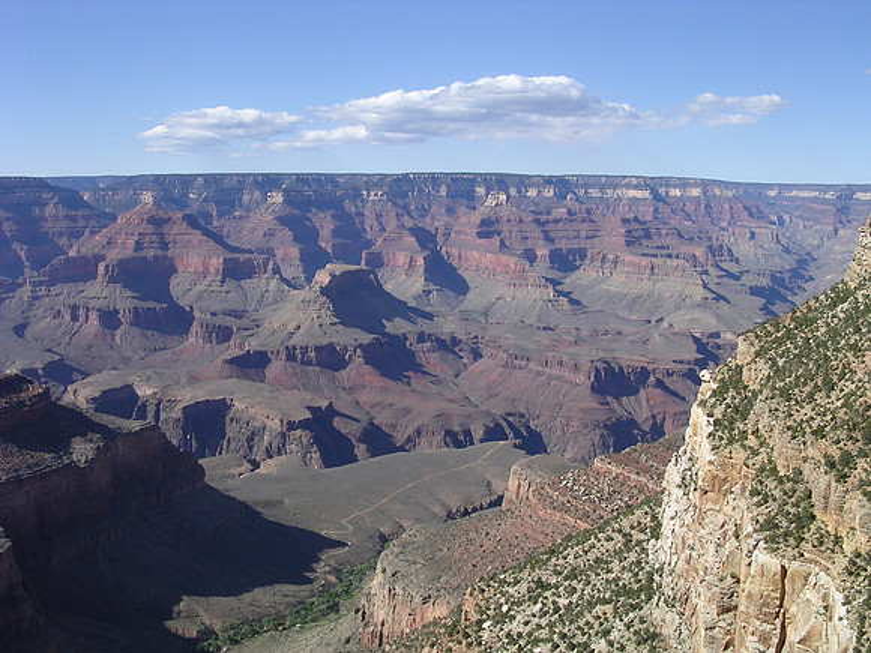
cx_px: 436
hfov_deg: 49.0
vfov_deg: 37.7
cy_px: 326
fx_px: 956
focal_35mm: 38
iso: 100
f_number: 5.6
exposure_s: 1/319
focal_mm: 5.8
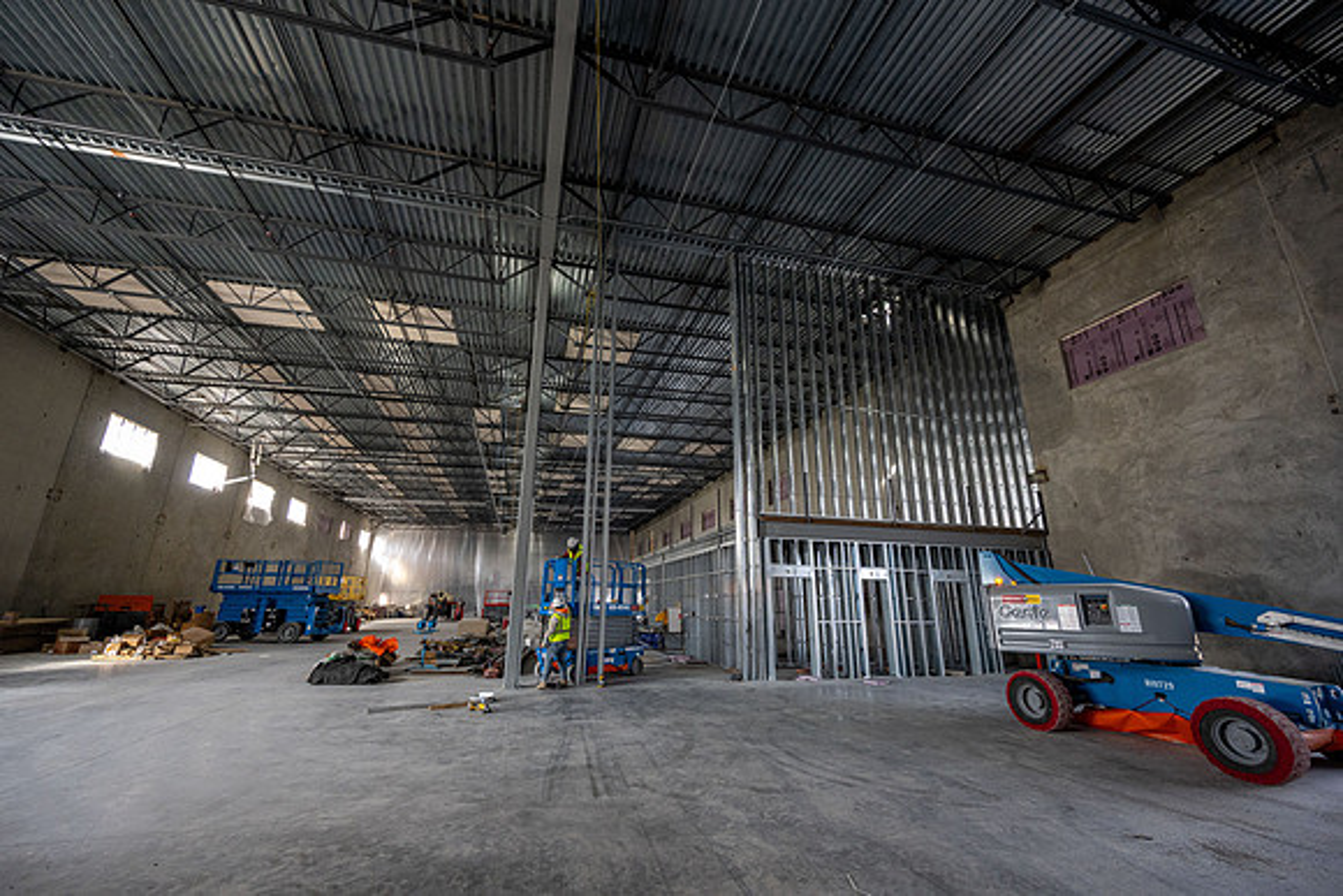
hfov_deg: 104.2
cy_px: 448
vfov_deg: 81.2
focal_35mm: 14
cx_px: 672
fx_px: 522
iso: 1600
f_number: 5
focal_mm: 14
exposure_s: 1/200
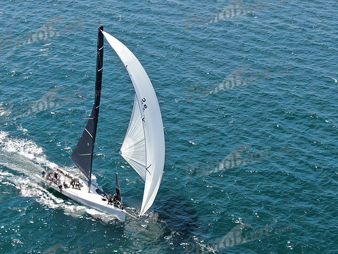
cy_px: 132
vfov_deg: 26.1
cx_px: 145
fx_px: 547
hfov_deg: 34.3
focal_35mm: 56
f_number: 3.8
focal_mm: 8.6
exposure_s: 1/400
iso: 100
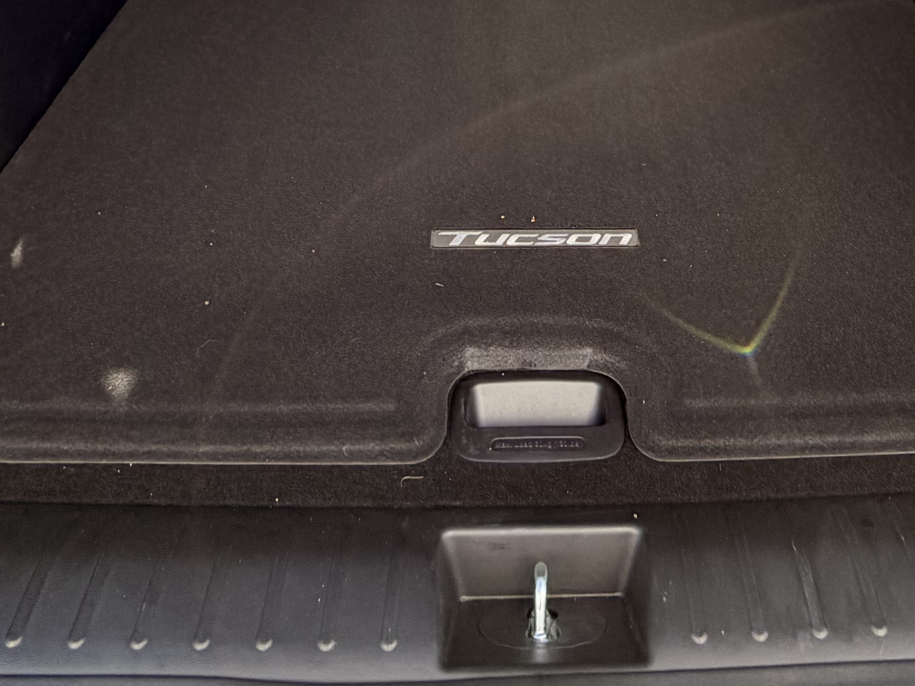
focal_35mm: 40
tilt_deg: -14.1
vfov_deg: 28.5
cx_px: 565
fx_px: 1057
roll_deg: +0.0
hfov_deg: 46.4
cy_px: -235
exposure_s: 1/144
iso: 50
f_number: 2.2
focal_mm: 2.22
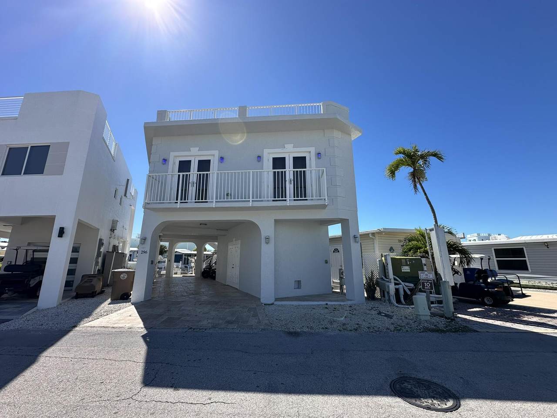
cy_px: 209
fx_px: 225
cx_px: 278
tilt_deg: +13.2
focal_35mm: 14
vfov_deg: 85.7
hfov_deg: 102.1
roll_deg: -0.1
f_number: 2.2
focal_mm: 2.22
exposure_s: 1/1916
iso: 50
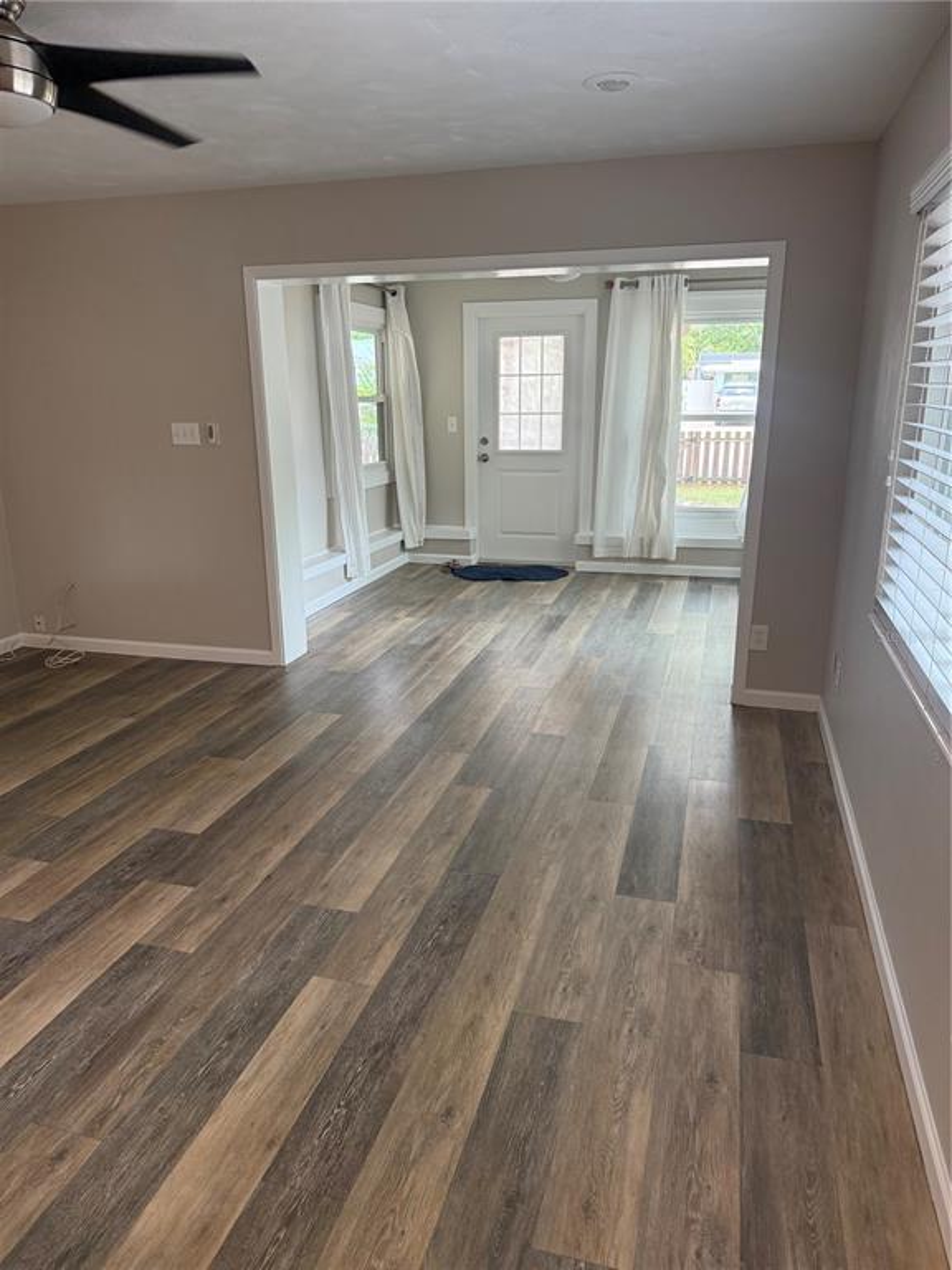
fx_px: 880
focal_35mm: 24
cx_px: 476
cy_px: 635
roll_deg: -0.6
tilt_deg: -16.0
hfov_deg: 56.8
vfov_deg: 71.6
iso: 200
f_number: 1.78
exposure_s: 1/120
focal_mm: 6.76
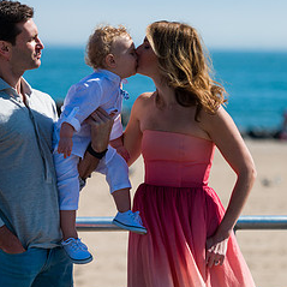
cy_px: 112
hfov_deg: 7.1
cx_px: 110
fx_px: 2317
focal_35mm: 247
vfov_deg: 7.1
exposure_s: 1/5000
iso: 200
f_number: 3.2
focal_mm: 120
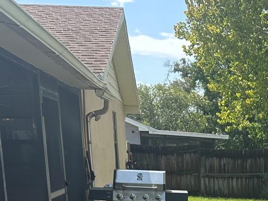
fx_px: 534
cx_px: 273
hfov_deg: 26.5
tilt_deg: -11.1
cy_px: 255
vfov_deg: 19.7
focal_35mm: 69
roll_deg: -0.2
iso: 80
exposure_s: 1/2660
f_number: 1.78
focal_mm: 6.86
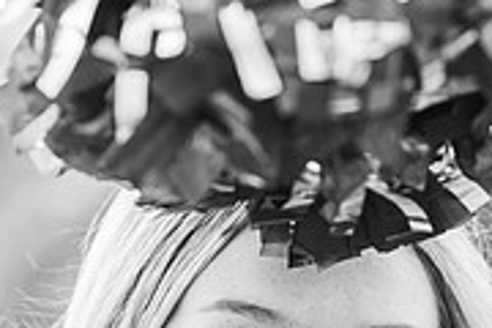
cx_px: 232
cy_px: 351
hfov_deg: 7.5
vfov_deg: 5.0
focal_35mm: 274
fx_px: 3744
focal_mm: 85
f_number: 2.8
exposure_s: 1/500
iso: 200
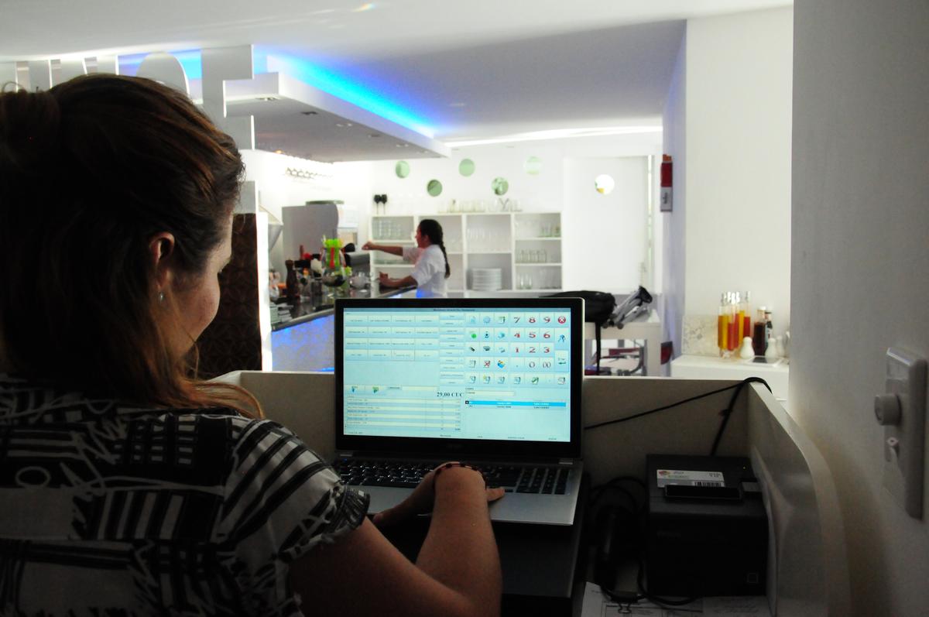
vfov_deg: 39.9
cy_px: 308
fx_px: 851
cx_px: 464
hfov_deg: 57.3
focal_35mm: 33
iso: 3200
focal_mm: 22
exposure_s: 1/80
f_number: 5
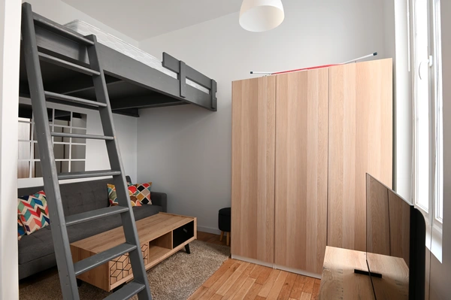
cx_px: 226
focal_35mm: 18
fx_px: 225
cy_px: 150
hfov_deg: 90.0
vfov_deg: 67.3
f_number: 11
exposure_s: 3
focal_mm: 18
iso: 200
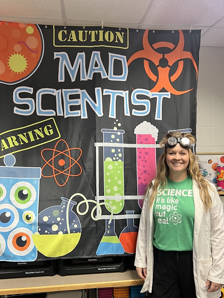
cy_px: 150
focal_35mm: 30
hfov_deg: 46.8
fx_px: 259
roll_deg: -0.4
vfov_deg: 59.9
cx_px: 111
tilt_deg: -1.9
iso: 100
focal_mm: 5.7
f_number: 1.5
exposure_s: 1/60
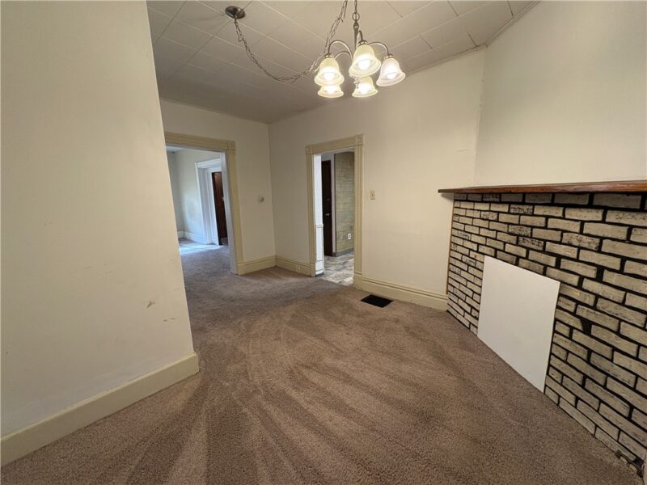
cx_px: 324
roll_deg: +1.5
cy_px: 242
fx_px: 262
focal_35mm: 14
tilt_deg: -10.3
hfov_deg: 102.1
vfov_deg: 85.7
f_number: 2.2
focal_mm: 2.22
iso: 200
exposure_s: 1/60
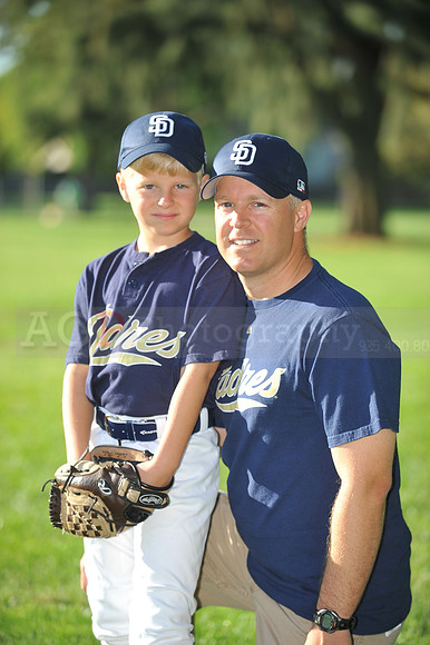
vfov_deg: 14.2
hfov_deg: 9.5
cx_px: 215
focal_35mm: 145
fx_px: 2601
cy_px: 322
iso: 200
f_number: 4
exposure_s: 1/800
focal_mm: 145
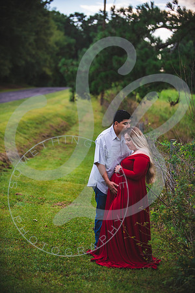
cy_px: 146
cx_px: 98
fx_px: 731
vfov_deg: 22.6
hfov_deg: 15.2
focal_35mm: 90
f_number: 2.8
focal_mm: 90
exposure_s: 1/320
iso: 200
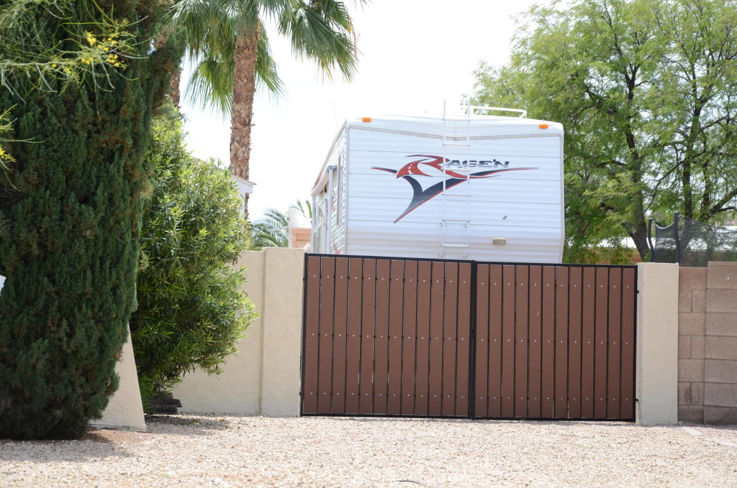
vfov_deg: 12.1
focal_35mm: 112
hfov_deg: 18.2
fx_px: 2299
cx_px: 368
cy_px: 244
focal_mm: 75
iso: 400
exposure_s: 1/640
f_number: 8
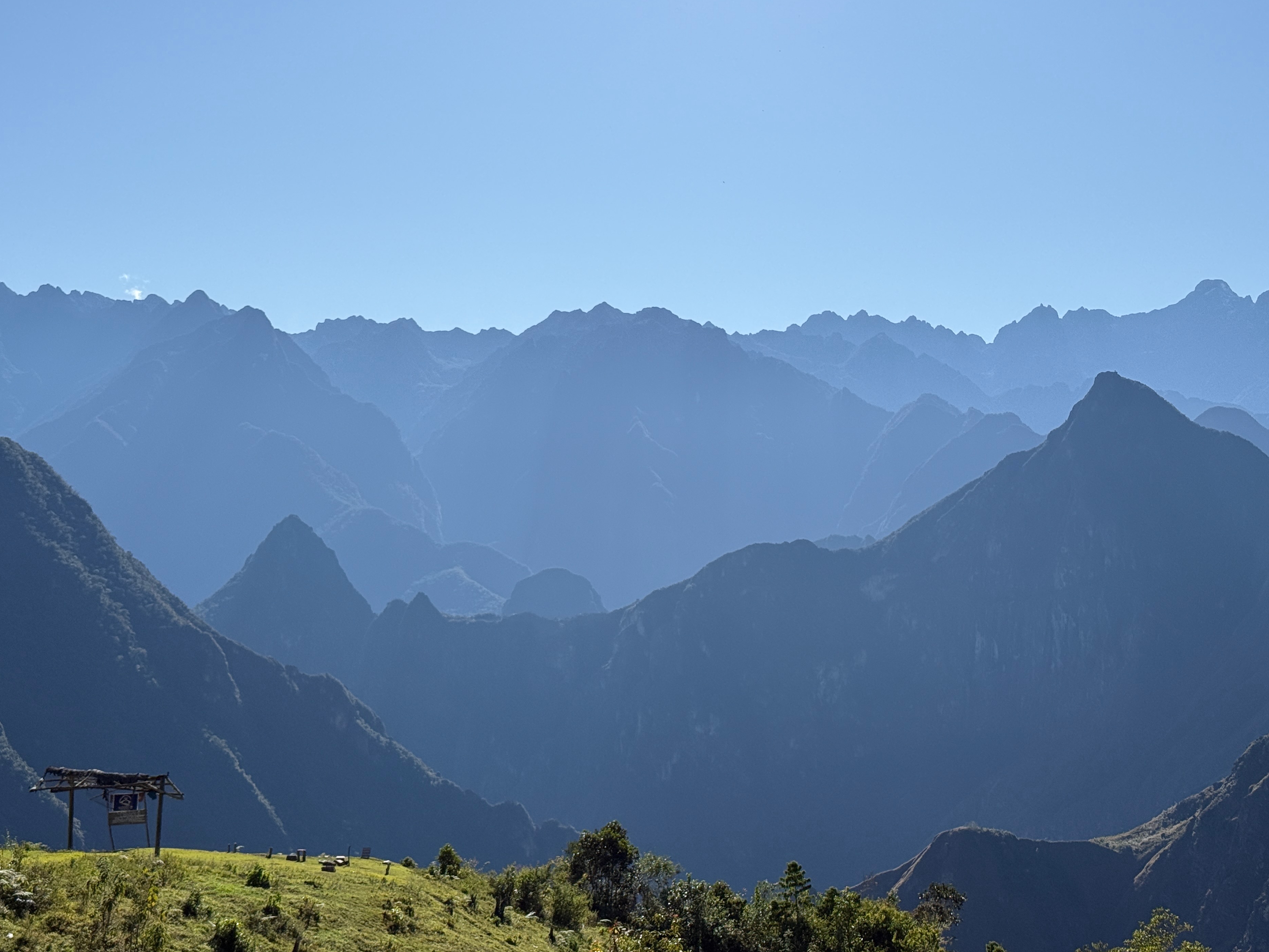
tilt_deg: +1.7
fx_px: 1906
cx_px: 653
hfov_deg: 36.8
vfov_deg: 28.0
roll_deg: -2.0
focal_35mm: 52
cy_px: 507
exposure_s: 1/8772
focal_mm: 6.76
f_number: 1.78
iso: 64
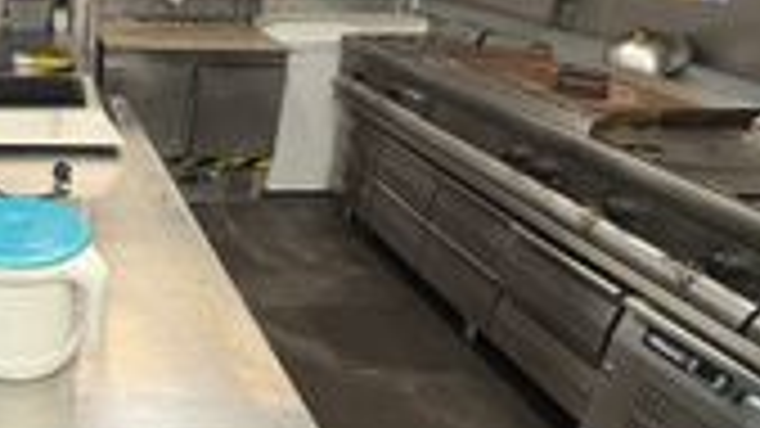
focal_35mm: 36
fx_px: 725
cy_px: 162
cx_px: 18
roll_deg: +1.5
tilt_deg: -19.6
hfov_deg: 47.1
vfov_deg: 32.7
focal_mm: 2.22
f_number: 2.2
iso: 500
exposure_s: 1/50
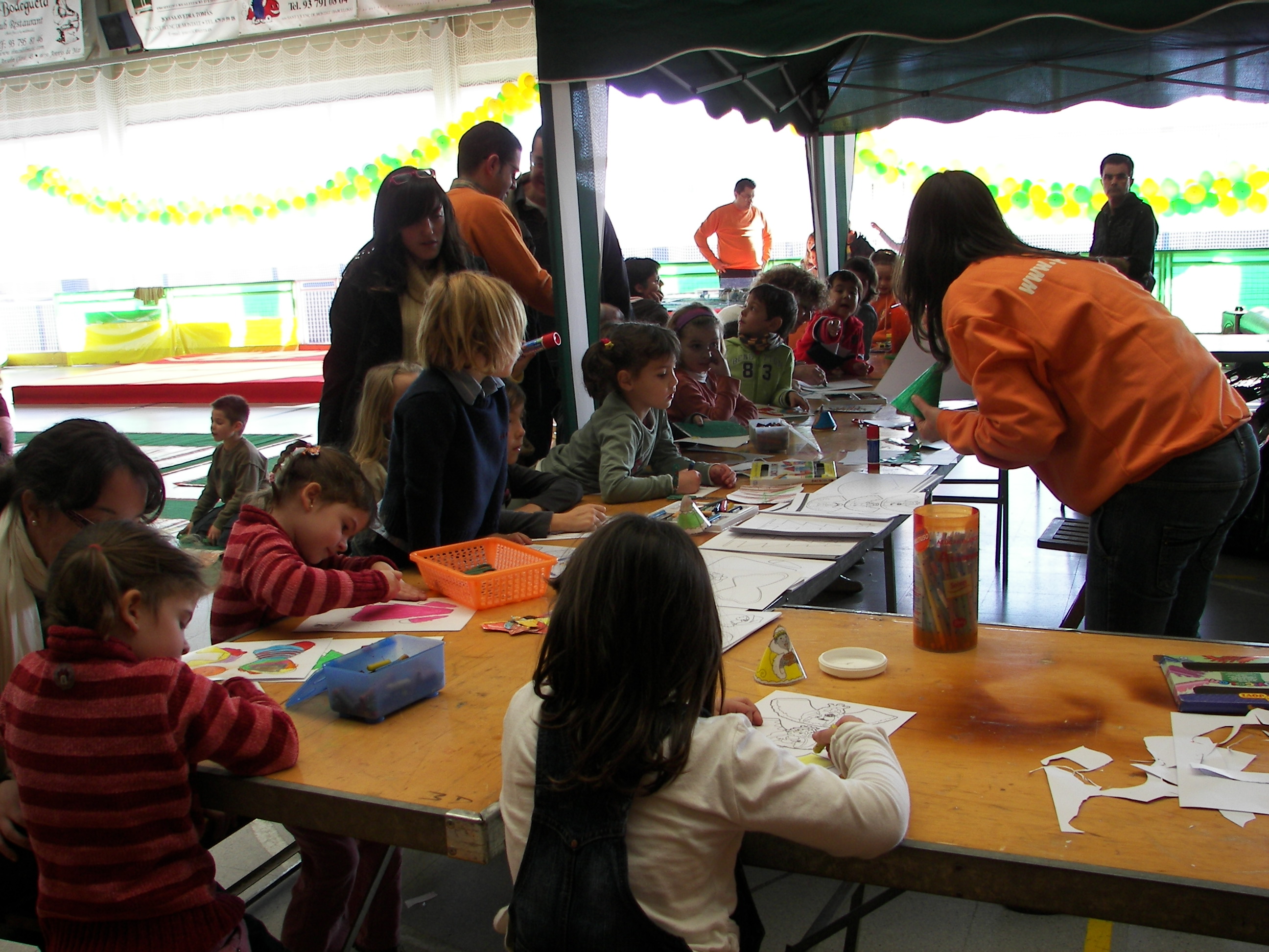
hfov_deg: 51.4
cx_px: 634
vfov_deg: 39.7
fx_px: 1320
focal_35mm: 36
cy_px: 476
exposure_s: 1/40
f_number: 2.8
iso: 50
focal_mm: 6
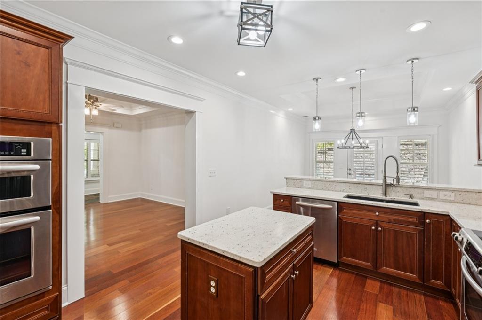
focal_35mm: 16
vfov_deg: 73.7
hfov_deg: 96.8
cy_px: 160
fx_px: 214
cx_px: 241
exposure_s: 1/25
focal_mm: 16
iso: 400
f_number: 8
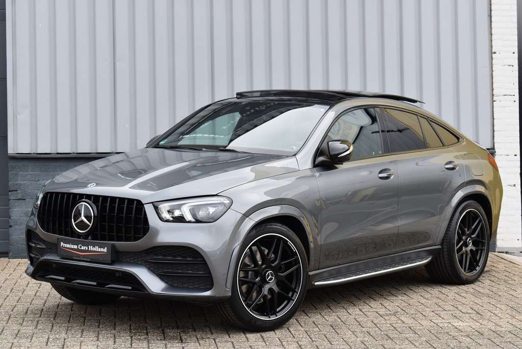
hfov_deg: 26.0
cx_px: 261
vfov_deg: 17.5
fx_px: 1132
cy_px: 174
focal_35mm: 78
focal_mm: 52
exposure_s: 1/250
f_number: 8
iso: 320
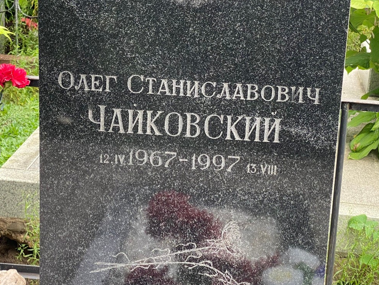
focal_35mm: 76
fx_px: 832
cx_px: 183
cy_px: 99
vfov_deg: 19.3
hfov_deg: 25.7
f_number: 2
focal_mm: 6
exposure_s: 1/122
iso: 64
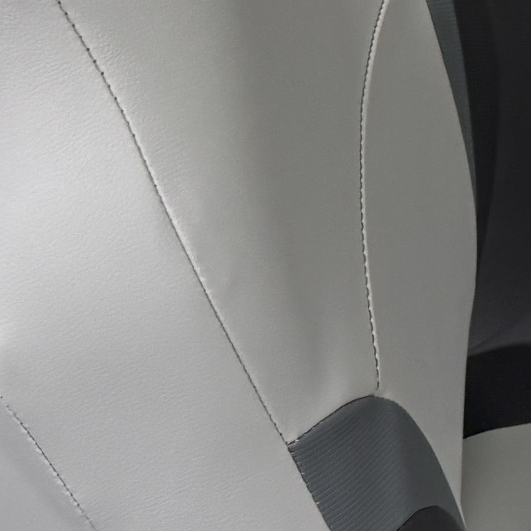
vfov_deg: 13.1
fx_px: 2308
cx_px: 1130
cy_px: 290
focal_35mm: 133
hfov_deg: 11.5
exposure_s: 1/120
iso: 100
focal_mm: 6.76
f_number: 1.78
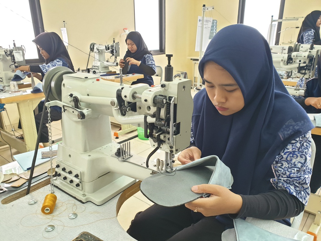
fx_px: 241
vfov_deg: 53.1
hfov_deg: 67.3
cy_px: 120
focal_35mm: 26
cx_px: 160
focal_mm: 4.3
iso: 200
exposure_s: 1/50
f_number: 2.4
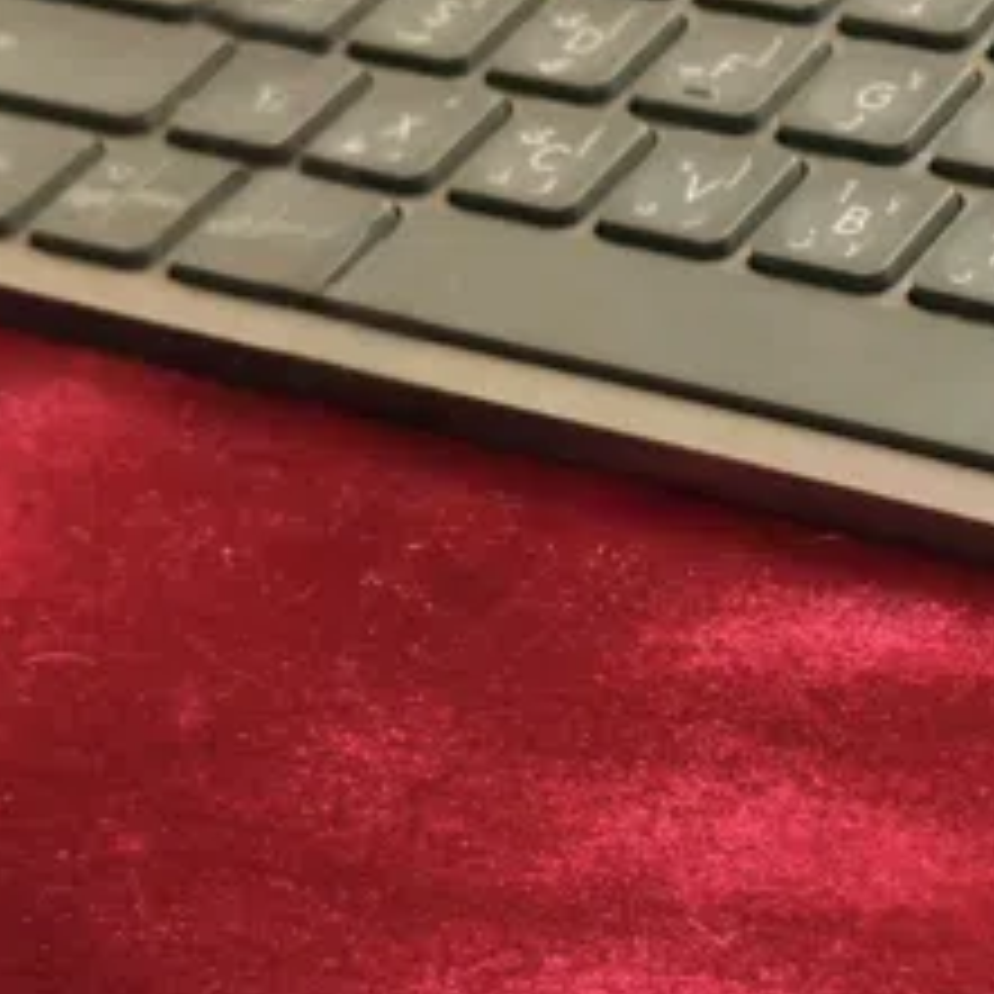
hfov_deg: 13.6
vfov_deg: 14.2
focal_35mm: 123
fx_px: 3996
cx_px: 1331
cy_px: 400
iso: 800
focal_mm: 6.76
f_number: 1.78
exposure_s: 1/30
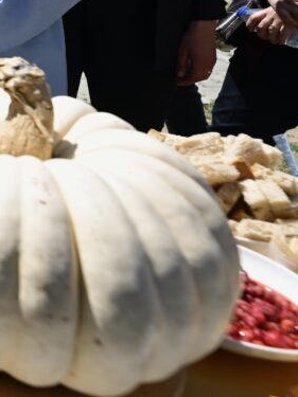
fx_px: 547
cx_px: -290
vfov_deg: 36.0
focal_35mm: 48
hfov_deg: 19.2
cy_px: -1
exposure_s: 1/1250
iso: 160
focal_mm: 14.5
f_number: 4.5
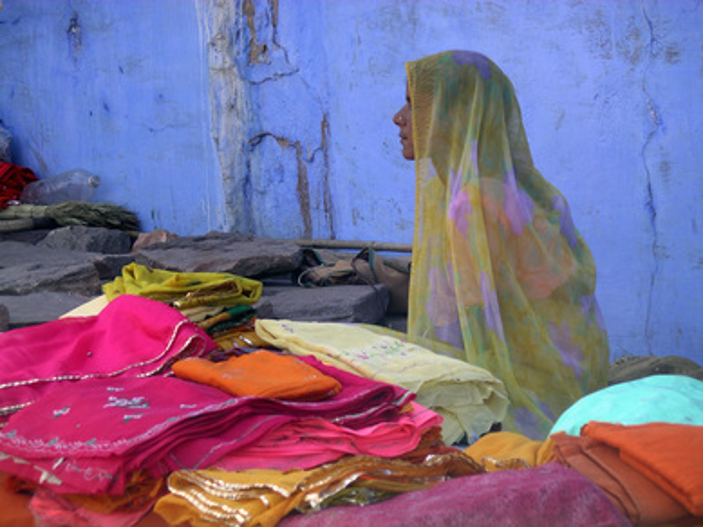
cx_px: 352
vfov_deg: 9.5
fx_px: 3169
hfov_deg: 12.7
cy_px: 264
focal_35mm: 156
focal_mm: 32.5
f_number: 4.4
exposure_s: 1/179
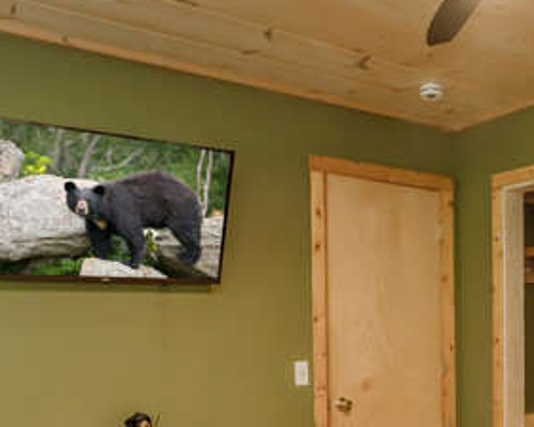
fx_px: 648
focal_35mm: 41
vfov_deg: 34.5
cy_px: 381
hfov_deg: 43.6
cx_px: 390
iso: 1250
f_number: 6.3
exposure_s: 1/60
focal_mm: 16
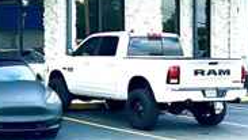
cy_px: 65
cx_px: 46
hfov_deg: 18.6
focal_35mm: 114
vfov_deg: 10.6
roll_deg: +0.5
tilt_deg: -1.2
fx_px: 750
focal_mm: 6.86
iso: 80
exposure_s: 1/4762
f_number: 1.78
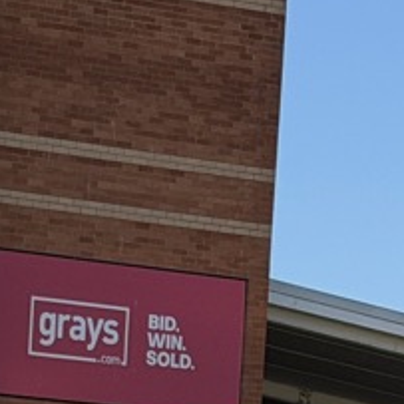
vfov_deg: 6.4
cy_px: 681
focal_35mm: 267
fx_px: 3526
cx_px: -579
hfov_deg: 6.3
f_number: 1.78
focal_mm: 6.76
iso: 80
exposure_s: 1/2976
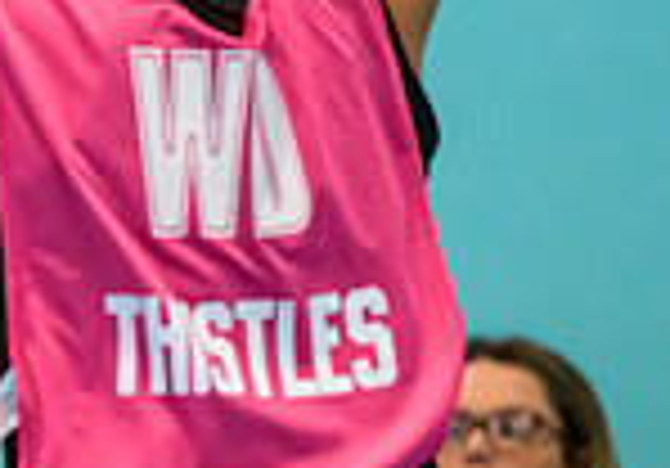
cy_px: 420
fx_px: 19714
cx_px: -548
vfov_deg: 1.4
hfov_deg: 1.9
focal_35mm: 1044
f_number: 2.8
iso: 8000
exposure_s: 1/1000
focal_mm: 200
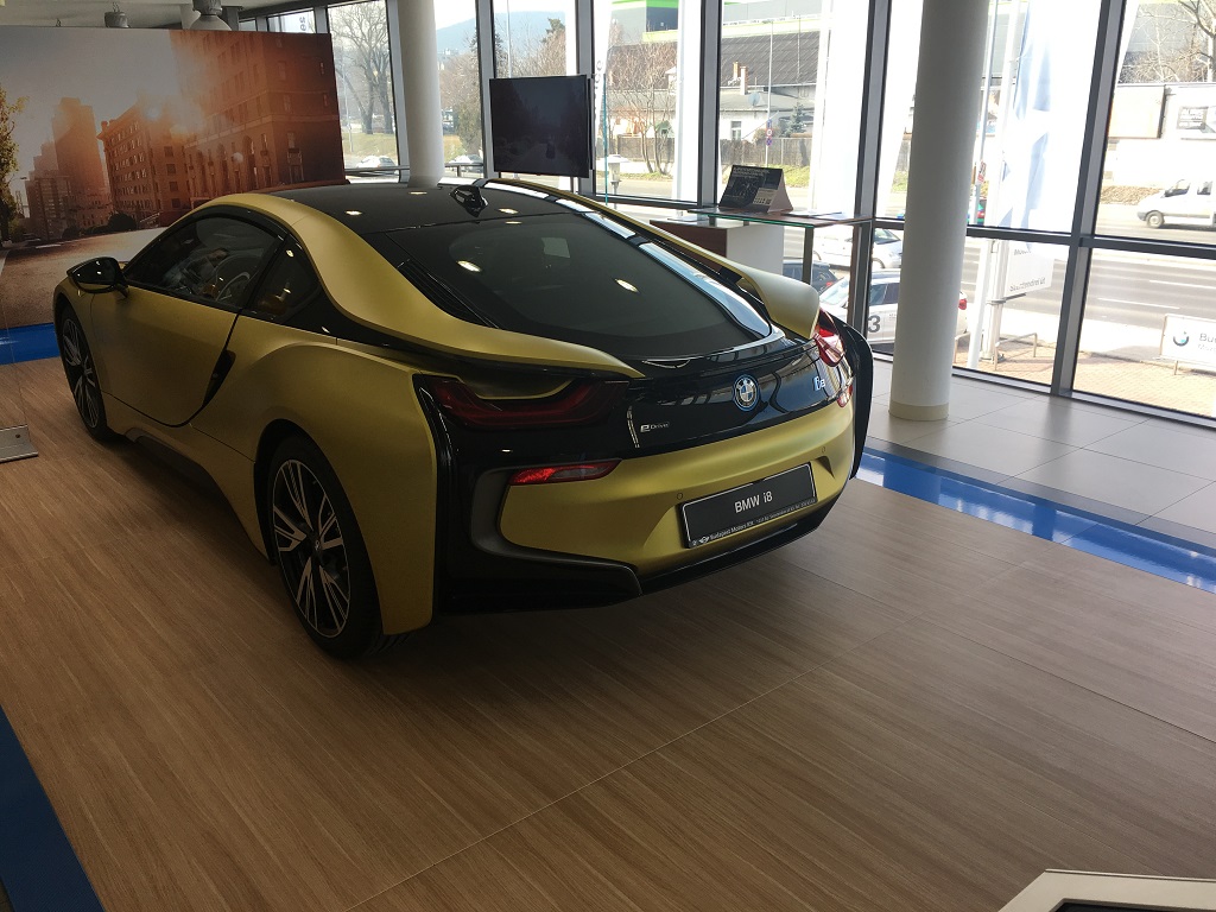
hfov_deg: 61.7
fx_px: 1019
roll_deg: +1.0
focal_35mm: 29
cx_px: 608
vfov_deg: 48.2
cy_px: 456
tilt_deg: -19.1
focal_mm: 4.15
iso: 25
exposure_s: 1/179
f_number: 2.2
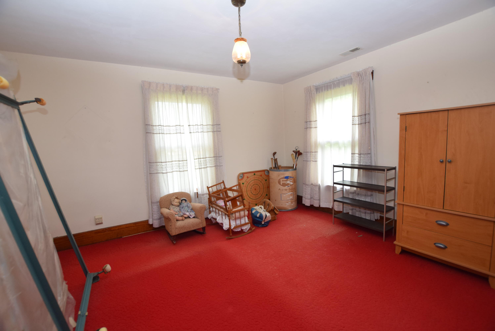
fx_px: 206
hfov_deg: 100.3
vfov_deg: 77.4
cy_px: 166
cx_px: 248
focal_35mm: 15
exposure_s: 1/80
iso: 800
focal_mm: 10
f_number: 4.5
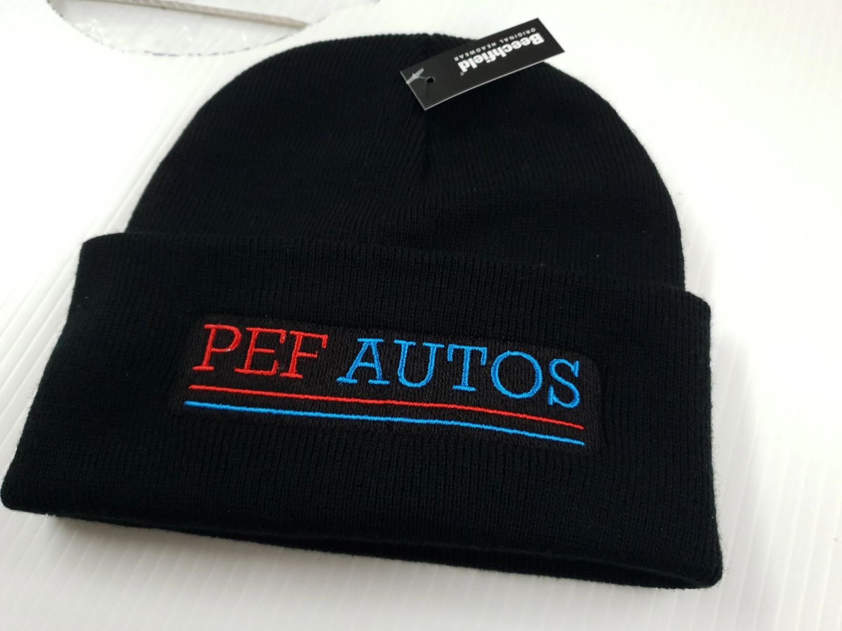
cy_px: 316
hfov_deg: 67.3
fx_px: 632
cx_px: 421
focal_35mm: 26
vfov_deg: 53.1
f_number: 1.5
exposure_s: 1/50
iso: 250
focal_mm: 4.32
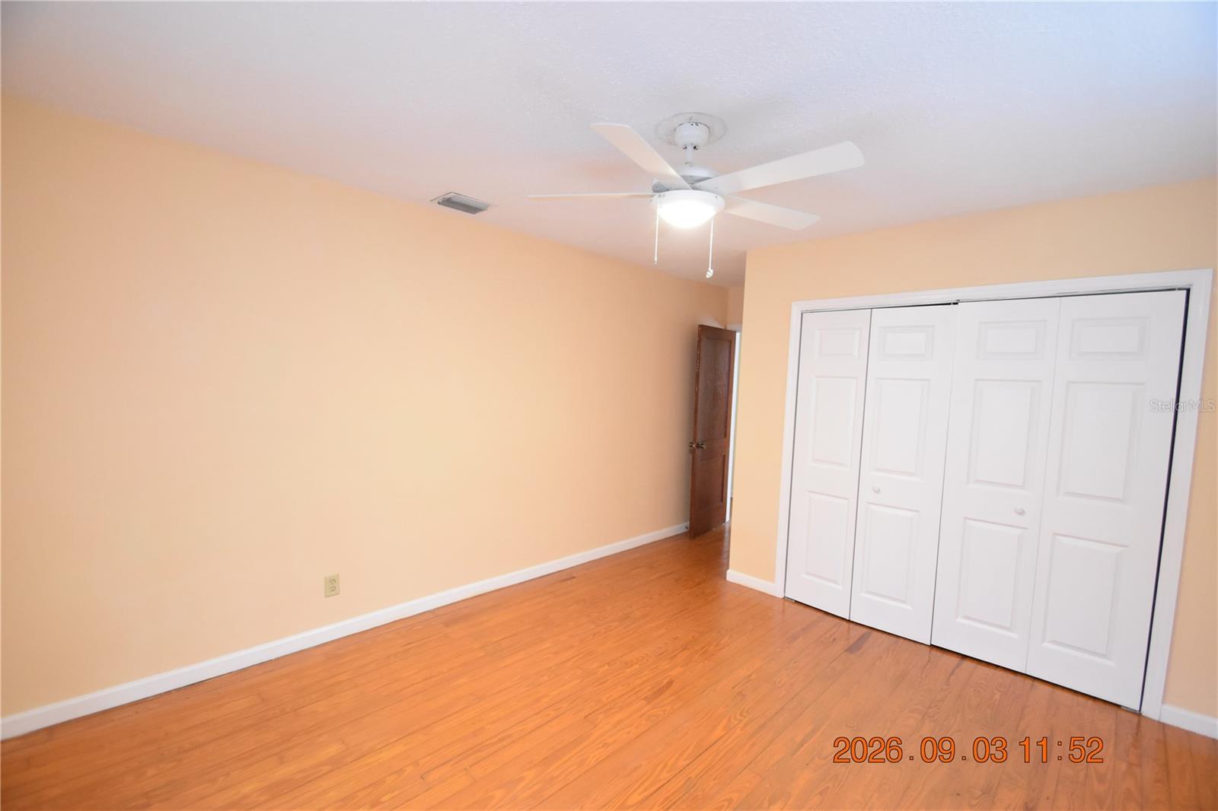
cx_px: 609
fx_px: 507
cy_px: 406
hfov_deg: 100.4
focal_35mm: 15
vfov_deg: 77.3
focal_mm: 10
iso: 2200
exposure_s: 1/60
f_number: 3.5
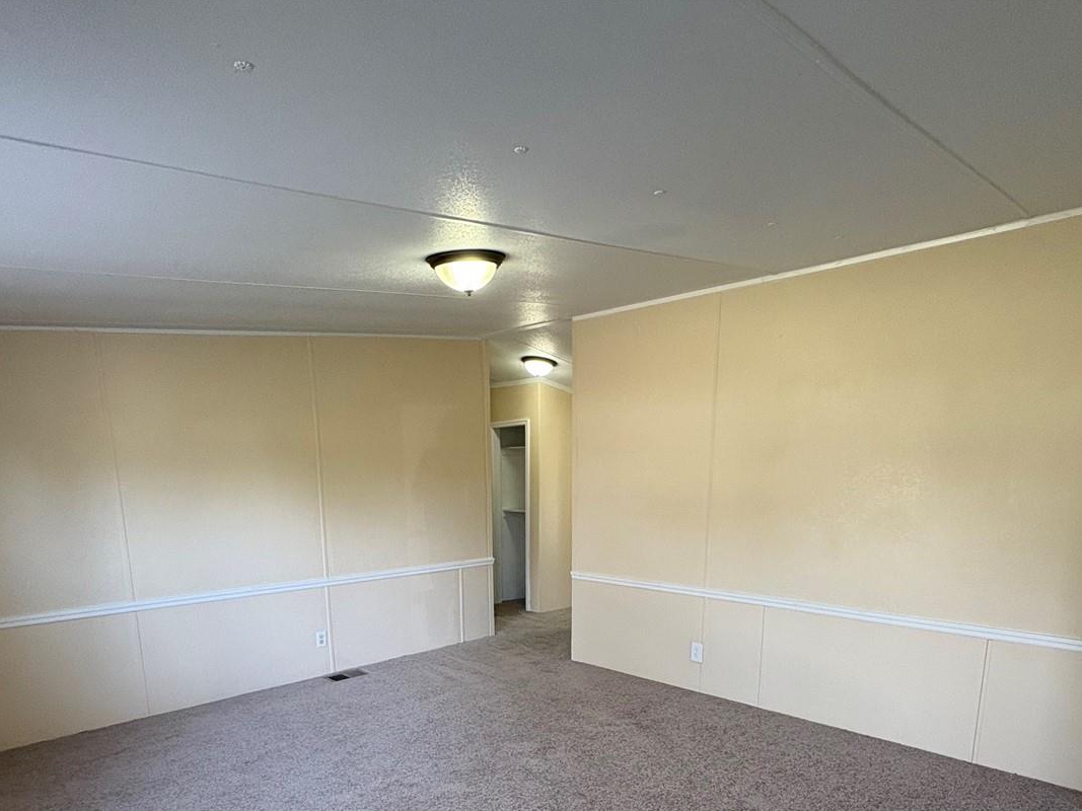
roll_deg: -0.1
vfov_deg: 60.1
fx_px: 656
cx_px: 583
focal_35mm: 21
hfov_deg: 78.9
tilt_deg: -11.6
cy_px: 604
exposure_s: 1/120
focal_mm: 2.22
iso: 200
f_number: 2.2
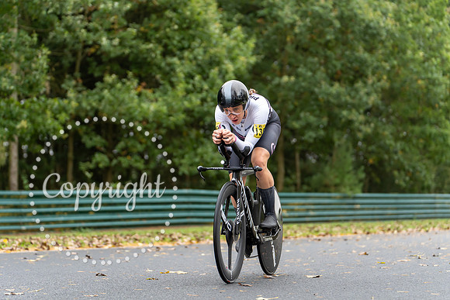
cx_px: 225
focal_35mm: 107
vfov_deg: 12.8
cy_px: 150
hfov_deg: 19.1
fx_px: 1338
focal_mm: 107
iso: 1000
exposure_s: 1/1000
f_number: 2.8
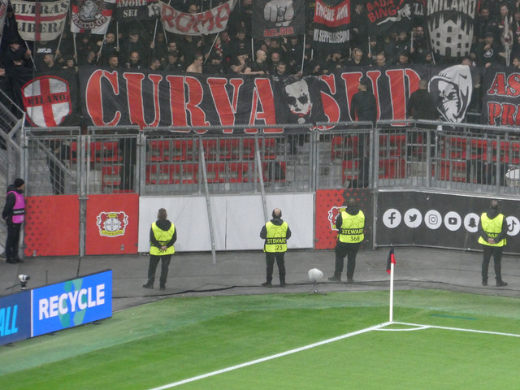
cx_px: 260
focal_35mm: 400
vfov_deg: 3.7
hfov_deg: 5.0
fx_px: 6009
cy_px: 195
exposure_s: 1/100
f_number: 6
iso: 800
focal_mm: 71.7
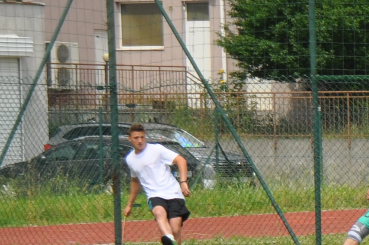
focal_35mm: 302
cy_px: 292
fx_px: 3092
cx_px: 731
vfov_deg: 4.5
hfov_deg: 6.6
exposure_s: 1/320
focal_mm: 40
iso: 200
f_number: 9
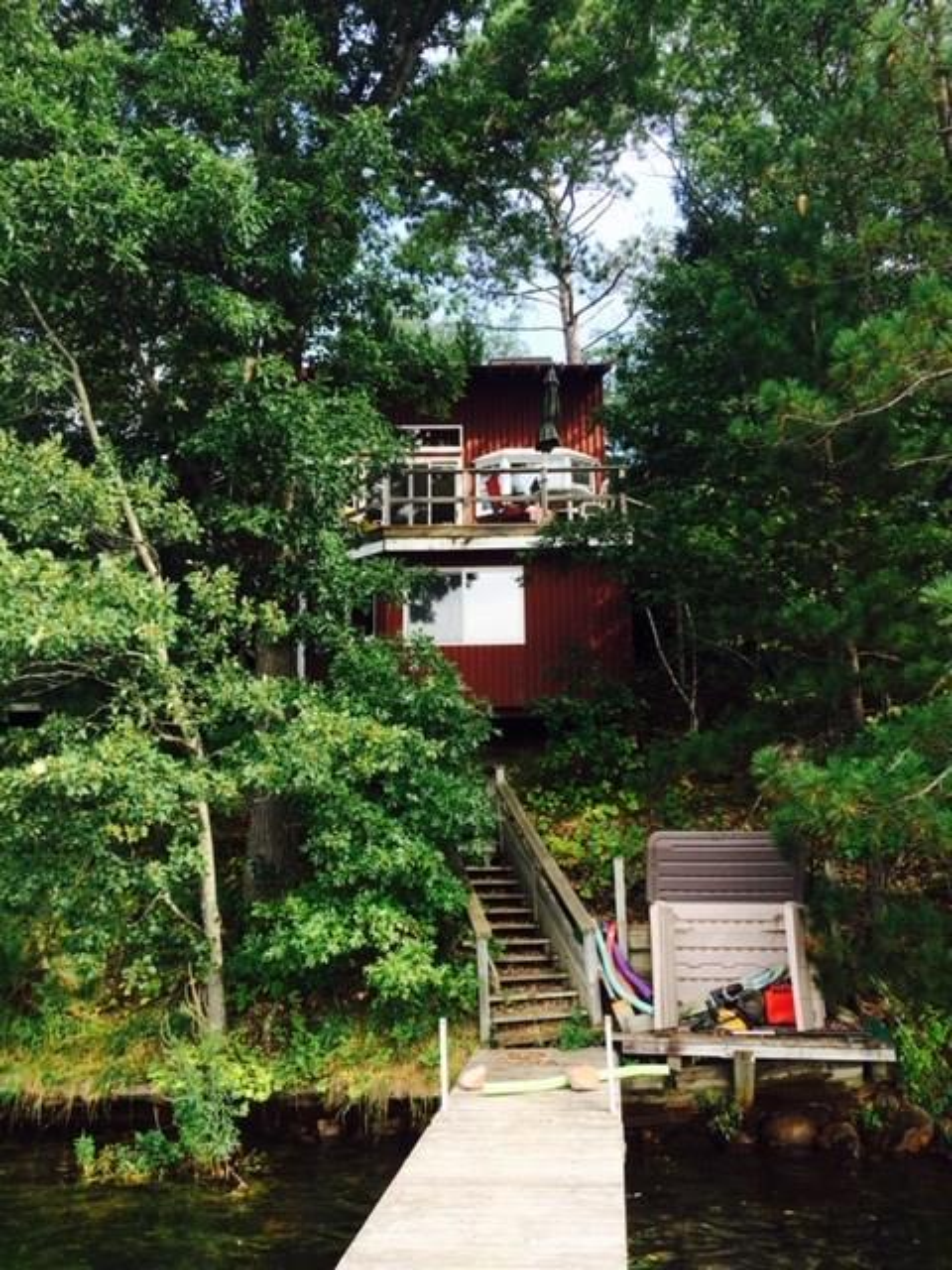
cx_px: 476
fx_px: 1063
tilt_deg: +12.4
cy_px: 635
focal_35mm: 29
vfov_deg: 61.7
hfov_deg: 48.2
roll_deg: +1.1
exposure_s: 1/323
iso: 32
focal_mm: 4.15
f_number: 2.2
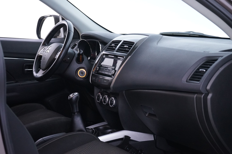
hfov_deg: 30.5
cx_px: 116
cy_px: 77
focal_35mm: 66
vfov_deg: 20.6
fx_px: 425
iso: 3200
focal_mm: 66
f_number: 6.3
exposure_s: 1/10
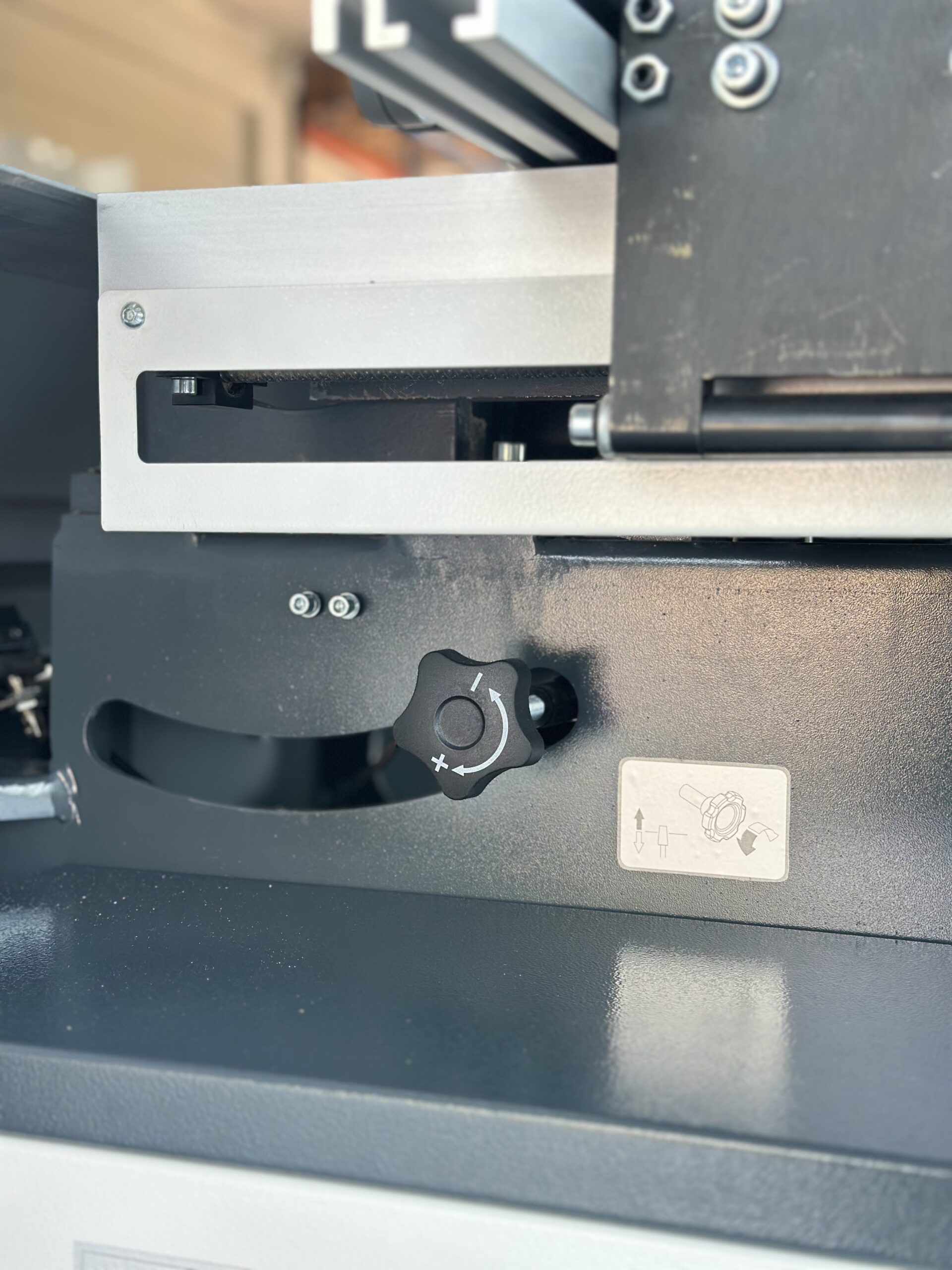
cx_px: 476
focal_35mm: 48
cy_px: 635
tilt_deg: -3.8
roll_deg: -0.5
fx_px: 1760
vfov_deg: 39.7
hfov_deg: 30.3
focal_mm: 6.86
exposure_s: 1/100
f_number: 1.78
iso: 160
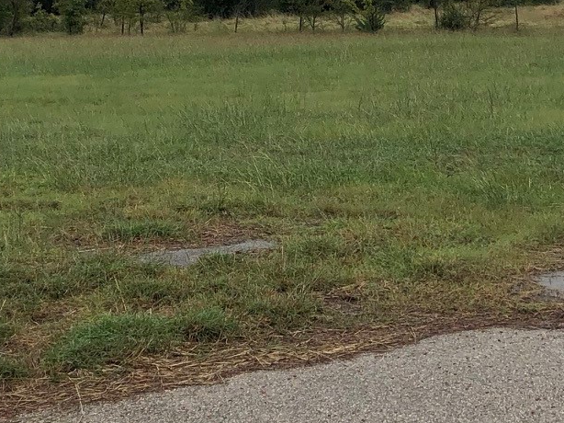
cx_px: 399
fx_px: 1498
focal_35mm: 92
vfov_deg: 15.6
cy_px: -37
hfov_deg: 21.2
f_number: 1.8
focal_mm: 3.99
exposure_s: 1/631
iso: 20
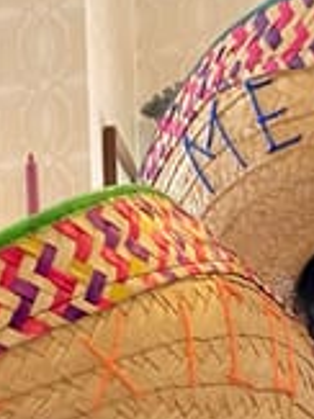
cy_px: 590
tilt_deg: -4.1
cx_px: 154
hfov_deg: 17.3
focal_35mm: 85
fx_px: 1029
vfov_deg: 20.4
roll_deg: +2.9
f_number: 1.8
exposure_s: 1/60
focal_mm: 4.25
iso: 400
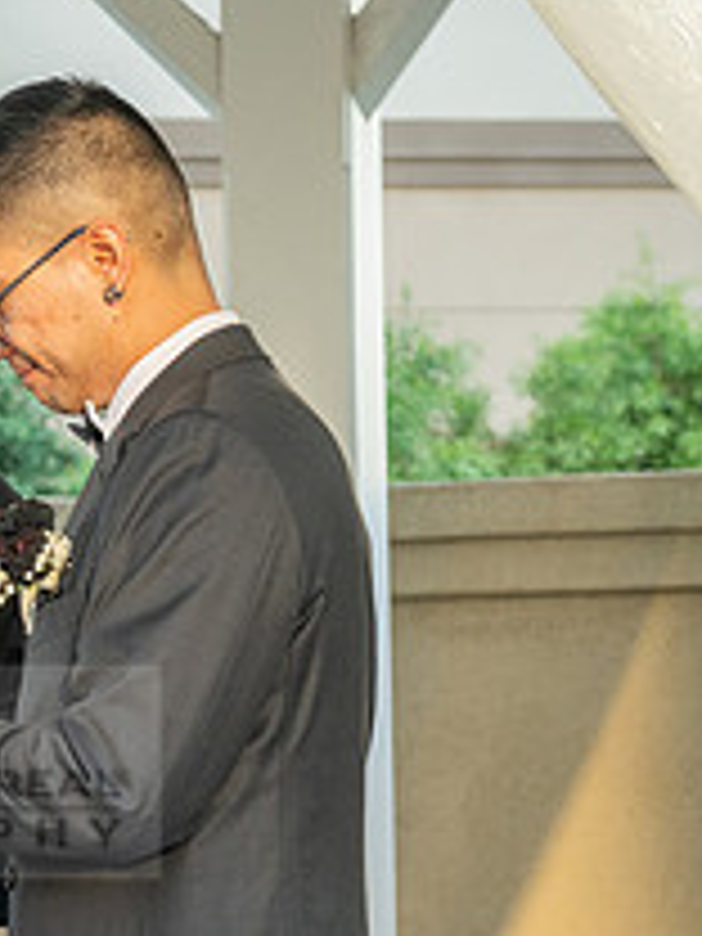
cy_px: 793
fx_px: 6462
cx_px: -168
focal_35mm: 239
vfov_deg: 8.3
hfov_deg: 6.2
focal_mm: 70
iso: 500
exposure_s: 1/200
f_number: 6.3
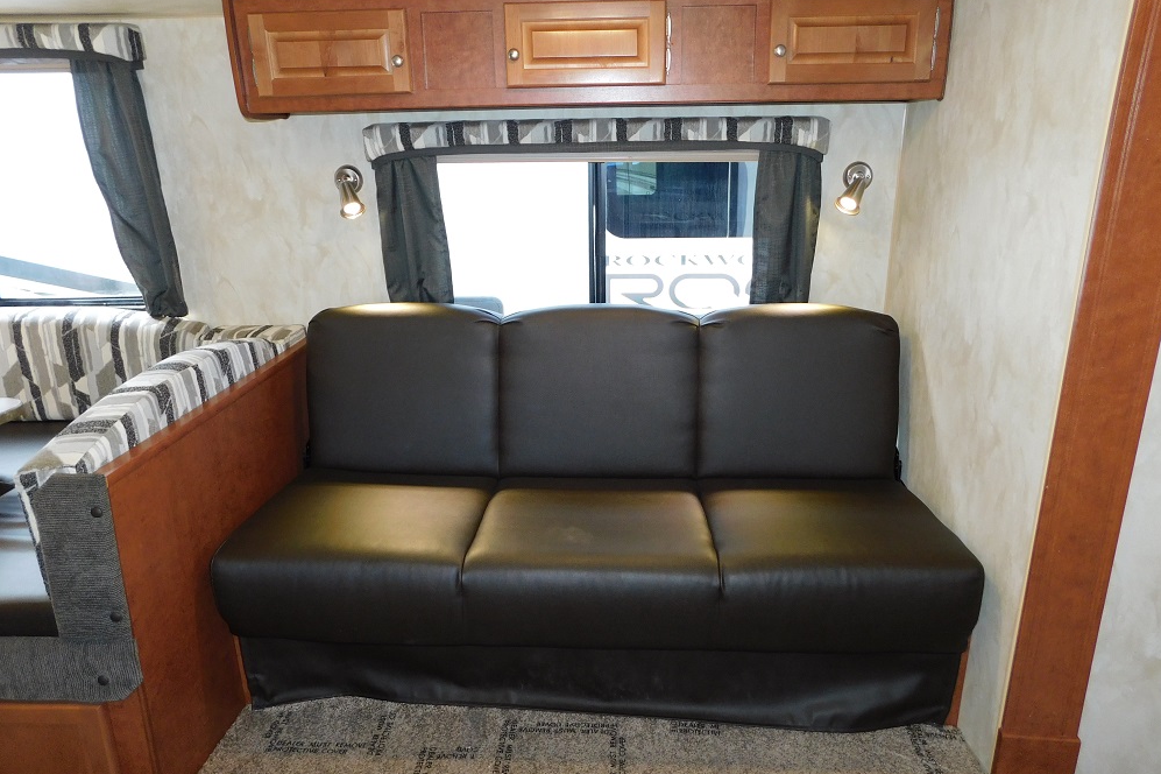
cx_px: 581
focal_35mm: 24
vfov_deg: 53.1
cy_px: 389
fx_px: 774
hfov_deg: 73.8
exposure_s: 1/30
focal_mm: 4
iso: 200
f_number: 3
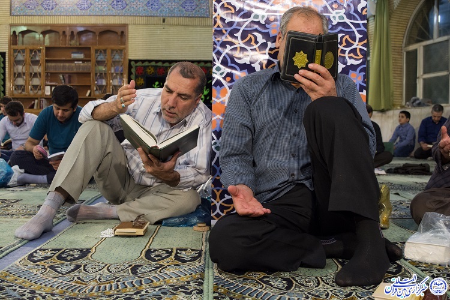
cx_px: 225
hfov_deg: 47.9
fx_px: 506
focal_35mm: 40
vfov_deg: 33.0
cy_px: 150
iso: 1250
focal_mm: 27
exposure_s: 1/80
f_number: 5.6
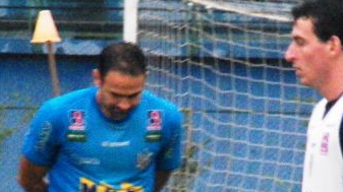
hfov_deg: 1.6
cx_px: 296
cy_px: 173
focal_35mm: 1349
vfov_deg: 0.9
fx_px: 12260
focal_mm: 93.4
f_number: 4.5
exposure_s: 1/60
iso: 3200
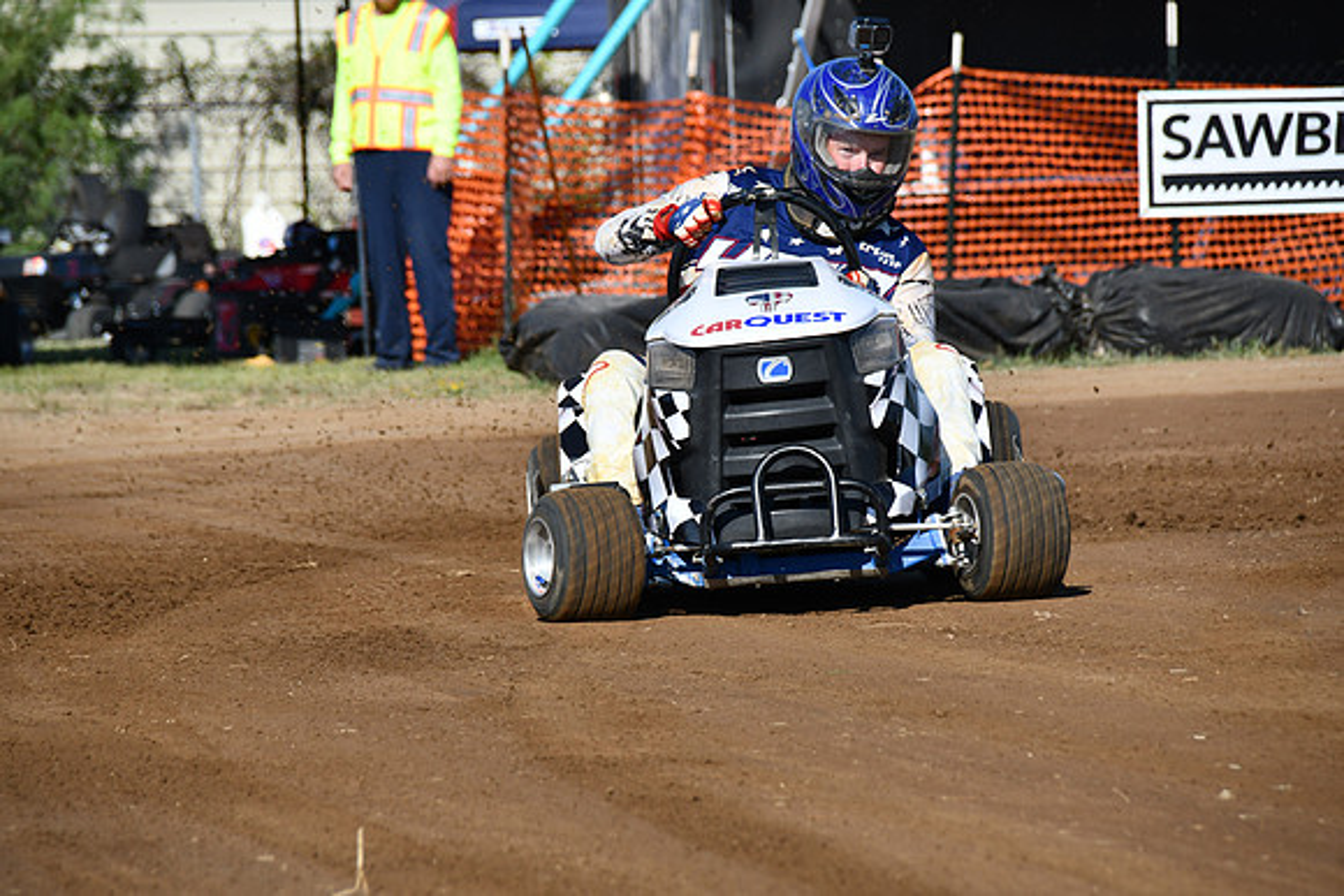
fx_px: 11762
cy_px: 448
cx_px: 672
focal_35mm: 315
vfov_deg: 4.4
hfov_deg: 6.5
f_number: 8
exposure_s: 1/500
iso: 160
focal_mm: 210
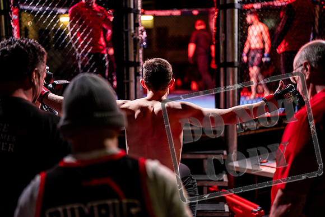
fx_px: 451
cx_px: 162
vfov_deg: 27.0
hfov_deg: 39.6
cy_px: 108
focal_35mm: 50
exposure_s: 1/320
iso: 500
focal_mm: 50
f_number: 1.4
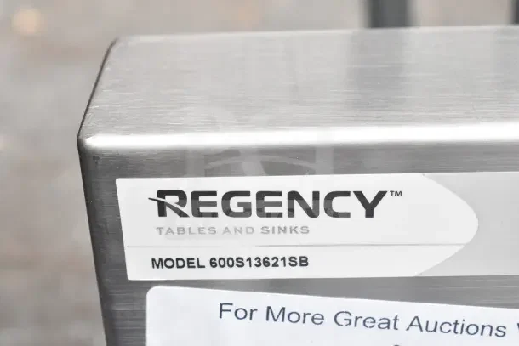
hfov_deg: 24.6
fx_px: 1190
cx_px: 260
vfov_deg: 16.6
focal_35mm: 82
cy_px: 173
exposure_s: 1/320
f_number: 9
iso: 1600
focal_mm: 55
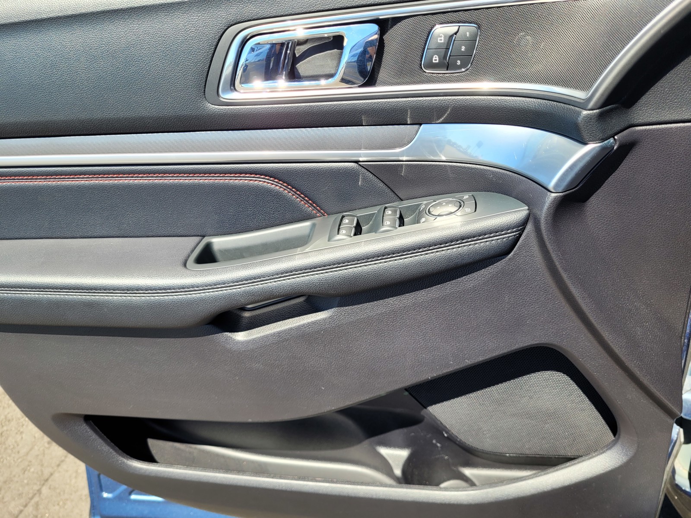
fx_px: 519
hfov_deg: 67.3
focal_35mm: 26
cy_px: 259
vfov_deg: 53.1
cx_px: 346
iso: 40
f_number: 1.8
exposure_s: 1/523
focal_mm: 5.4
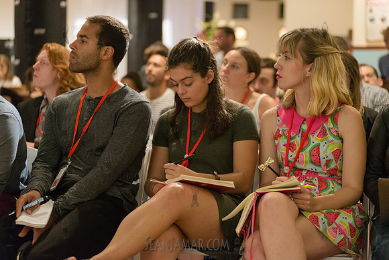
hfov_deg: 25.4
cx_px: 194
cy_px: 130
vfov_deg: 17.1
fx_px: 865
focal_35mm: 80
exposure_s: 1/200
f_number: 2.8
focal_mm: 80
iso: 4000
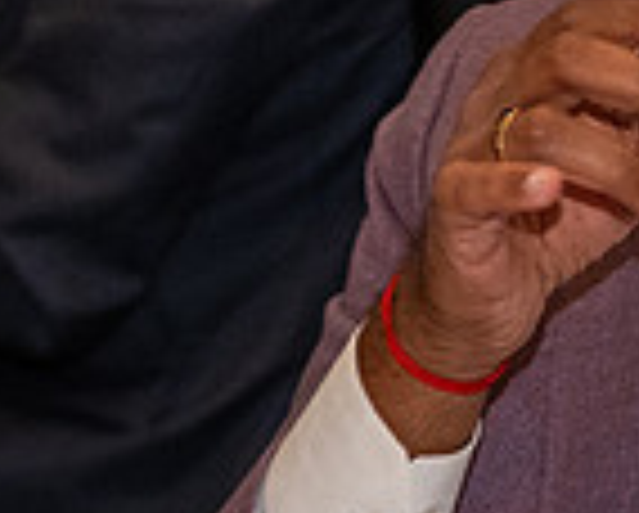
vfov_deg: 5.8
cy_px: 63
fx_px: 5075
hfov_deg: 7.1
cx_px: 801
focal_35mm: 268
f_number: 4
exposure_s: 1/60
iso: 5000
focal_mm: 70
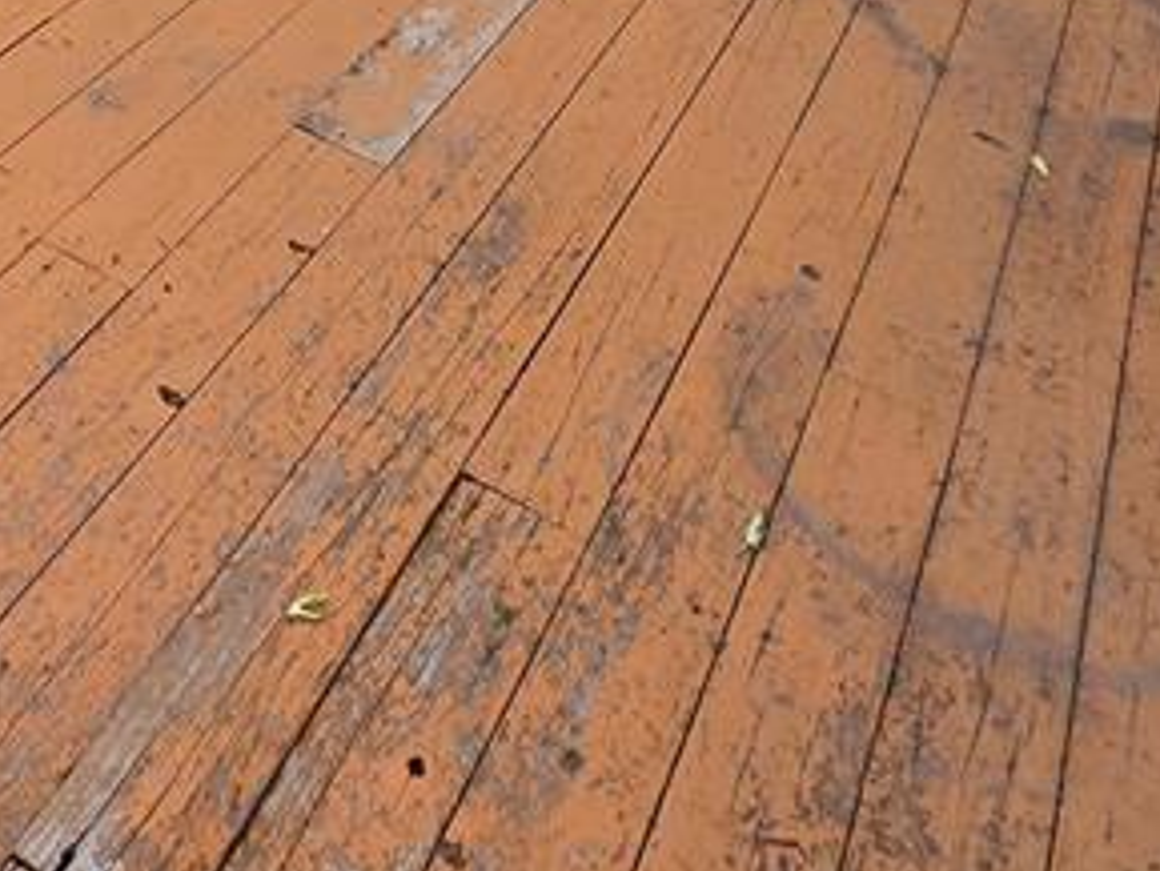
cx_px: 24
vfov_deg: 23.6
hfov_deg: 37.3
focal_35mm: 46
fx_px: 1542
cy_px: -508
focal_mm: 2.2
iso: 100
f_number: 2.2
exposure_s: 1/575
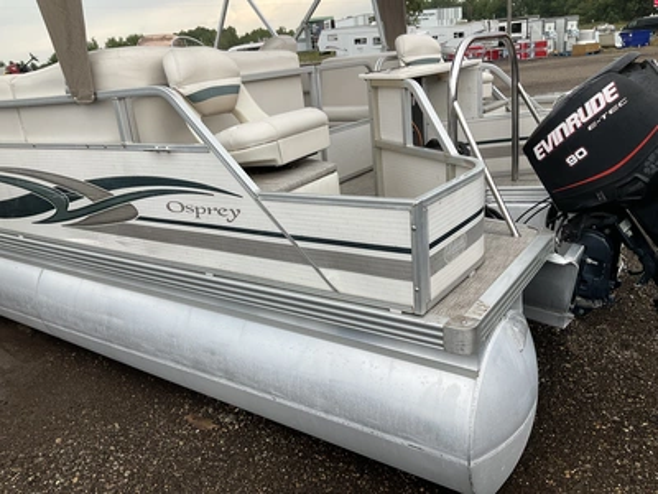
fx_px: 551
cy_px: 247
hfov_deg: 61.7
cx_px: 329
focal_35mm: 29
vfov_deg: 48.2
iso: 25
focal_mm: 3
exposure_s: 1/804
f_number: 1.8
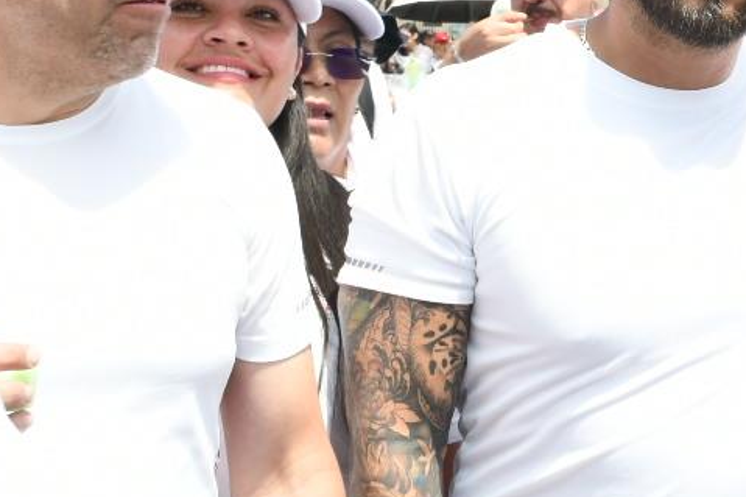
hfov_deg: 17.4
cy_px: 114
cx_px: 744
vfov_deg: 11.9
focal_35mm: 115
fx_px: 2382
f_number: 13
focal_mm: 23
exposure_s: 1/125
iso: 250
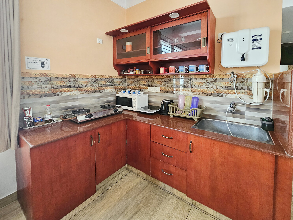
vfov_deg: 89.9
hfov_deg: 106.2
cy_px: 110
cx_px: 146
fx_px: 110
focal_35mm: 13
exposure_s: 1/33
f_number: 2.2
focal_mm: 2.2
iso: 320
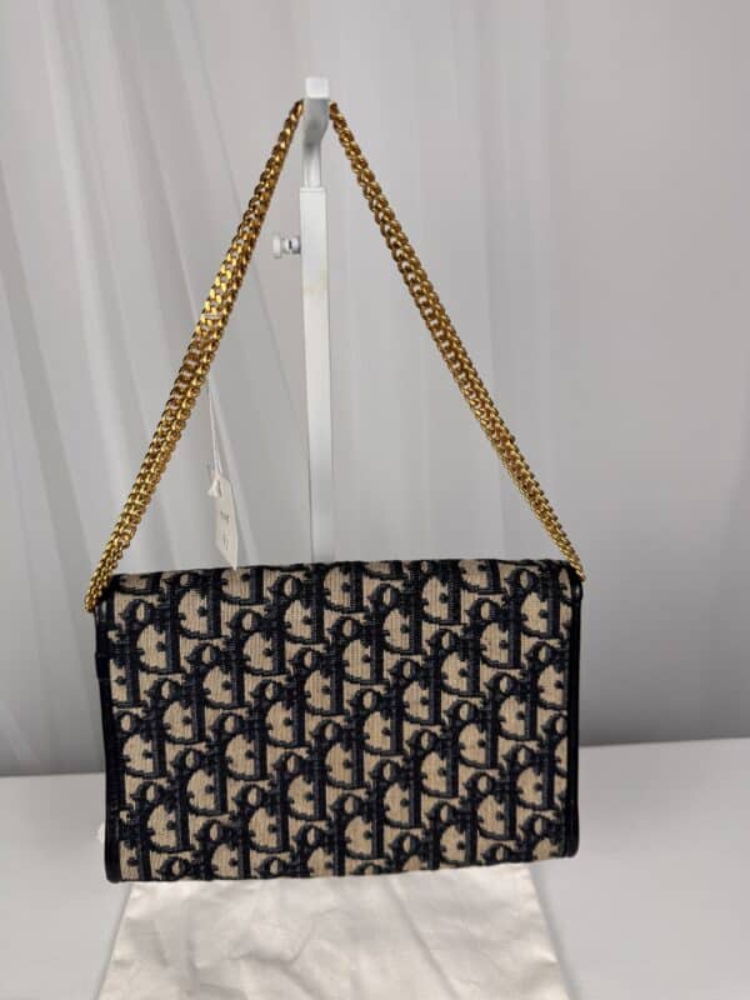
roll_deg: +2.0
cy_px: 500
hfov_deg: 56.8
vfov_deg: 71.6
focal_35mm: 24
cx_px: 375
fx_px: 693
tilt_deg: -21.2
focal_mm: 6.76
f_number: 1.78
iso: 80
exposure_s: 1/354
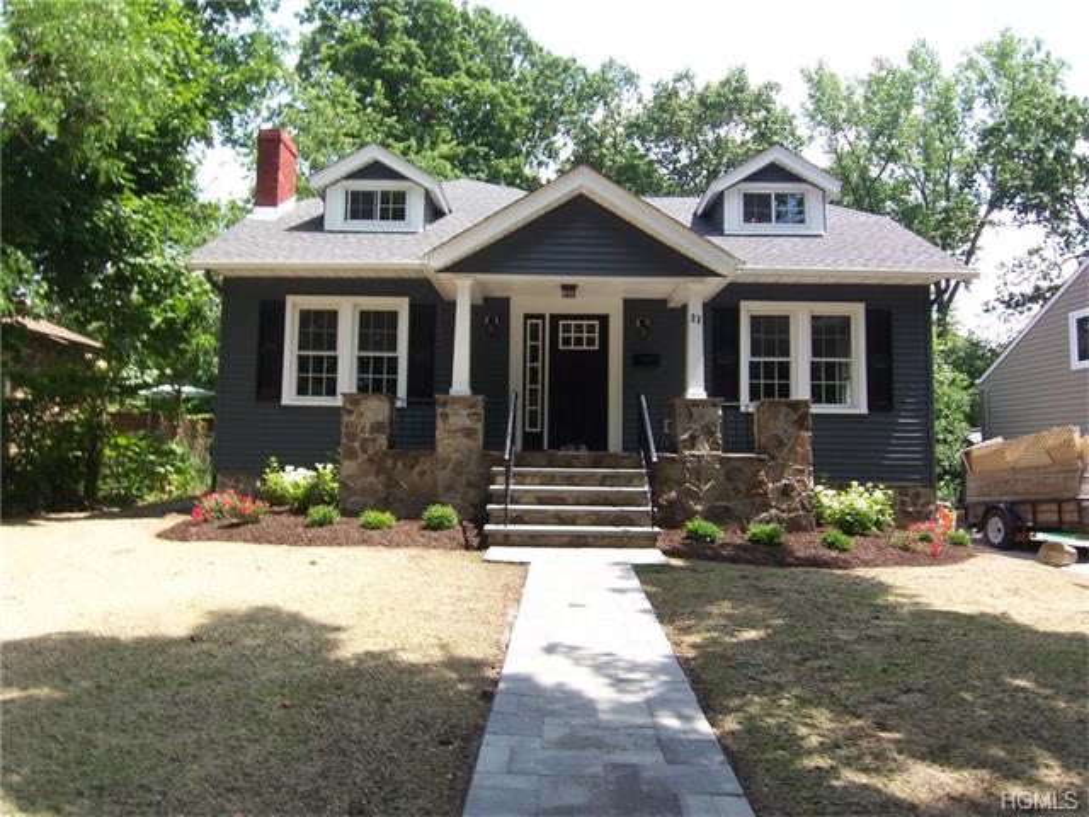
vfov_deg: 58.9
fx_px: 724
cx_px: 544
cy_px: 408
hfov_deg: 73.9
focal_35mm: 23
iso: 64
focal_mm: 3.8
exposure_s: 1/100
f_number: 5.6
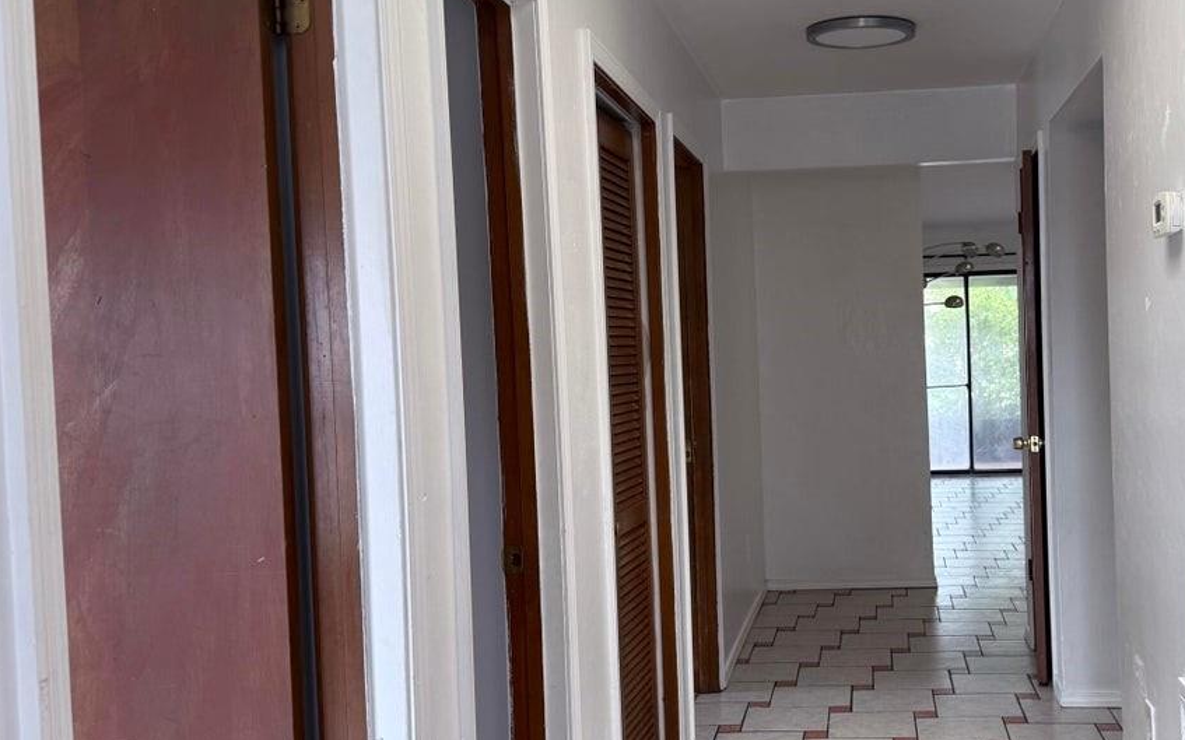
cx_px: 767
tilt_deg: -1.2
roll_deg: +1.8
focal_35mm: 41
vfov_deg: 31.2
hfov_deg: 47.6
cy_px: 389
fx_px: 1324
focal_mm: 6.76
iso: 125
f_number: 1.78
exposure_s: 1/121
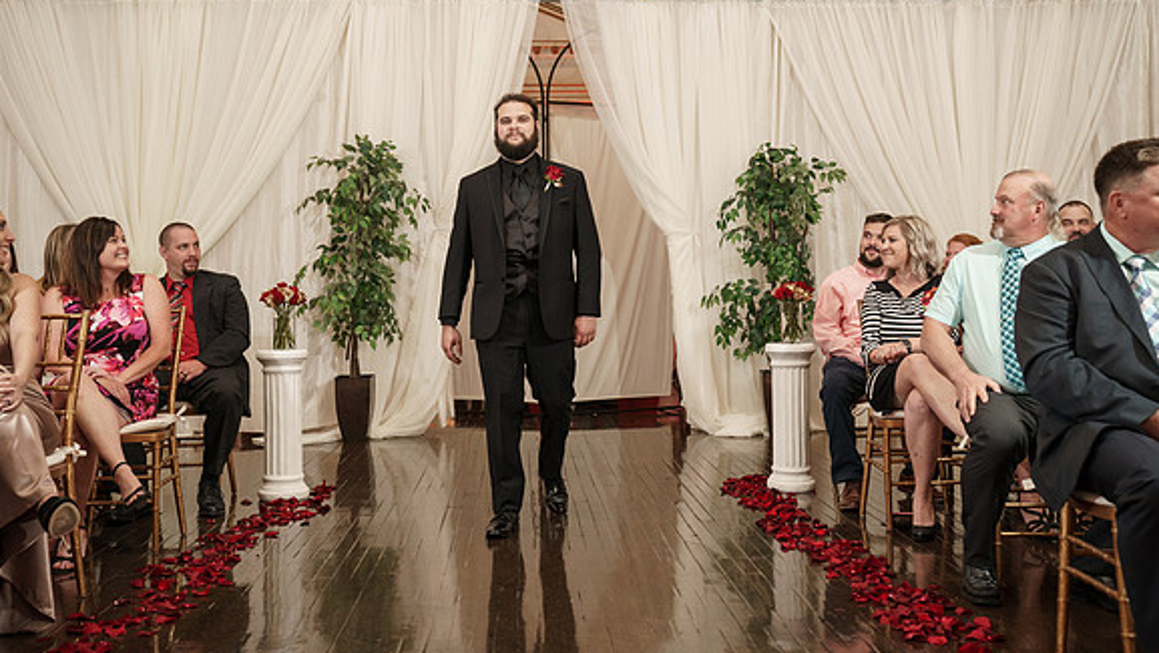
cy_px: 284
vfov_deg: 27.7
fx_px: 1322
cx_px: 585
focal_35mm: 43
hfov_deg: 47.3
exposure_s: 1/160
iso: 2000
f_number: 4
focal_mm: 40
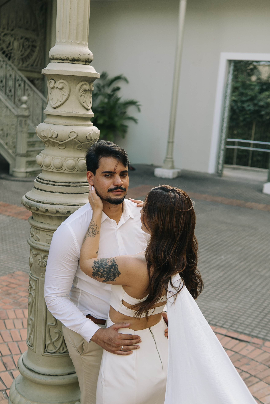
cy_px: 202
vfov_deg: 43.6
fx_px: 506
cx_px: 135
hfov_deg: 29.9
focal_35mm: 45
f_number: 2.5
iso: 100
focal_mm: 30
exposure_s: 1/250
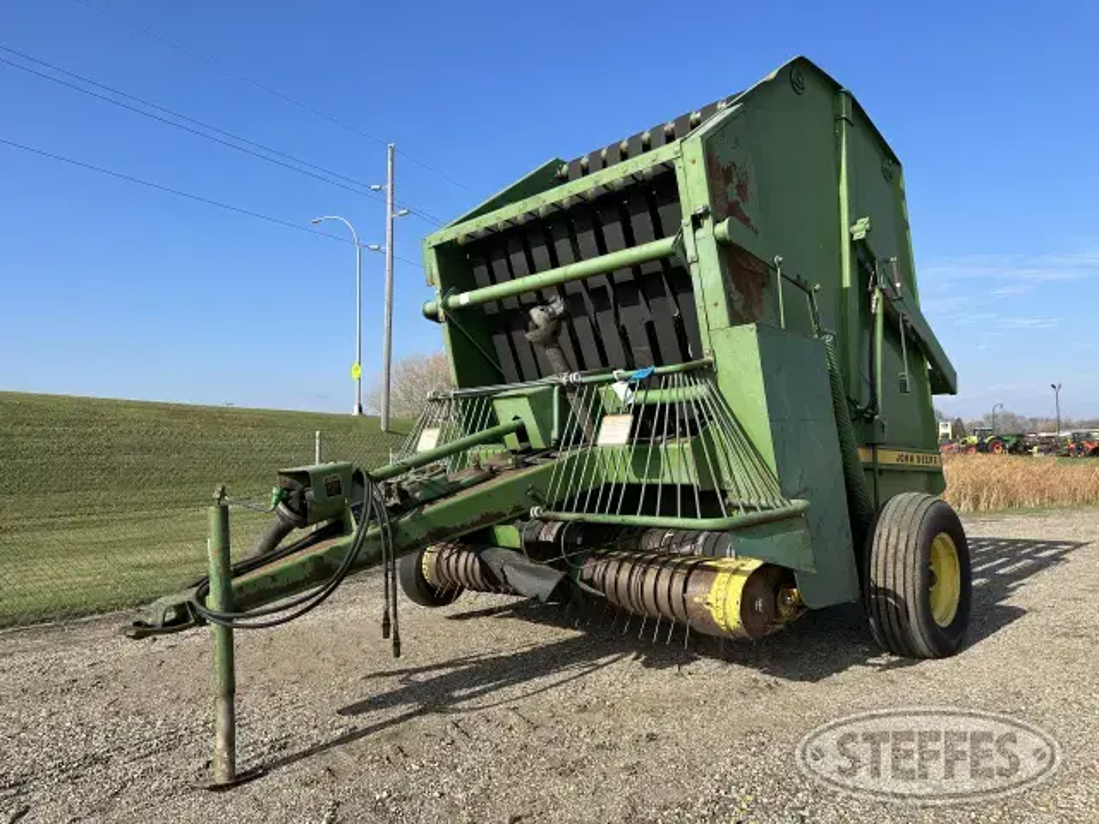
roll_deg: +0.9
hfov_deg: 71.6
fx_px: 762
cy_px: 412
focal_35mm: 24
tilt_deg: +4.0
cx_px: 550
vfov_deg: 56.8
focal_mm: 6.86
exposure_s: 1/3717
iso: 80
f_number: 1.78
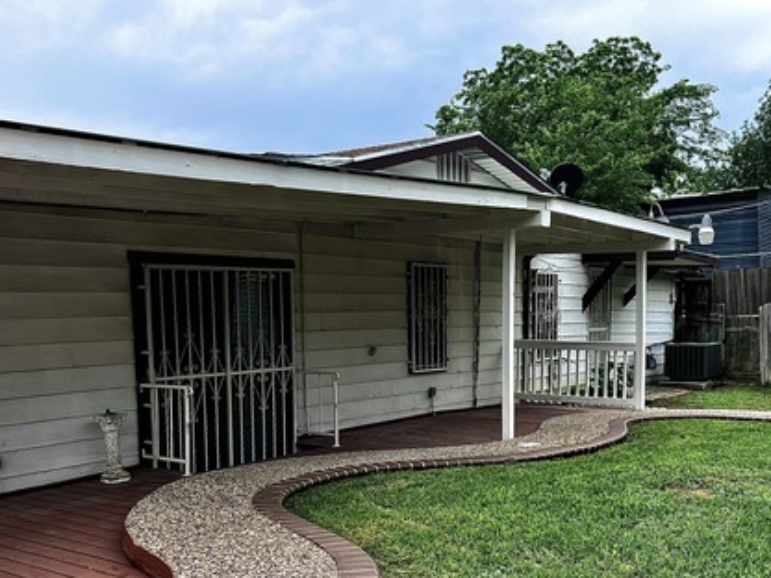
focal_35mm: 40
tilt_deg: -6.9
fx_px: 891
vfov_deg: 35.4
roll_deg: +0.1
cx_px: 419
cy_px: 415
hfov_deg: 46.7
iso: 50
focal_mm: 5.1
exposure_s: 1/2179
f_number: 1.6
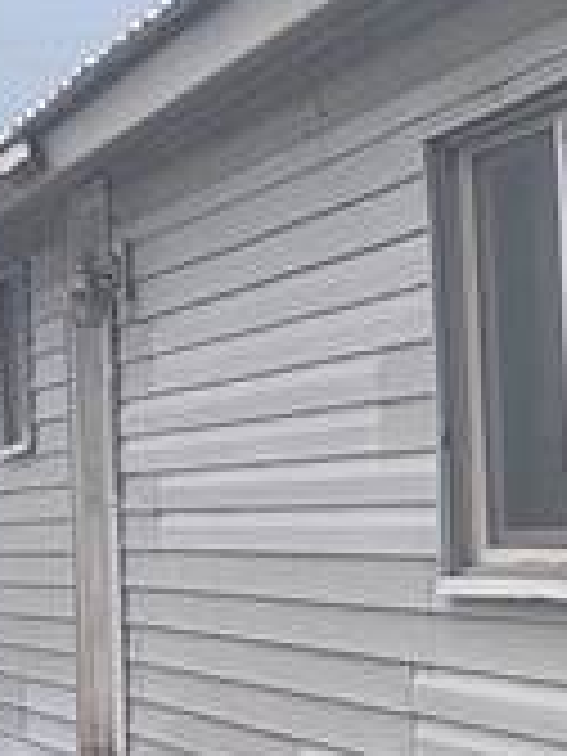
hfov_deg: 9.4
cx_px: 1222
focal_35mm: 146
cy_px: 688
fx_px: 3189
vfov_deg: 13.4
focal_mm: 6.9
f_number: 1.68
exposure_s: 1/284
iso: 21
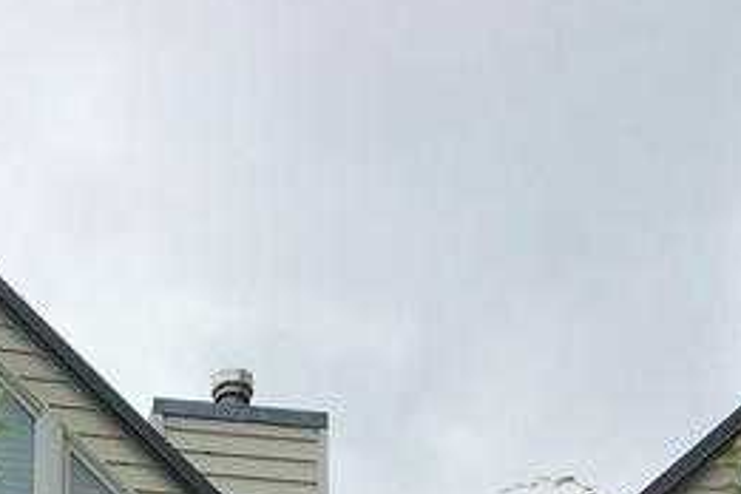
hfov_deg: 16.3
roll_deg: -1.2
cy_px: 1334
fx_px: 2573
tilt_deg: +15.2
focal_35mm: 125
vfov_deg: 9.3
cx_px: 133
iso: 25
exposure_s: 1/1538
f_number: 2.2
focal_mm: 4.15
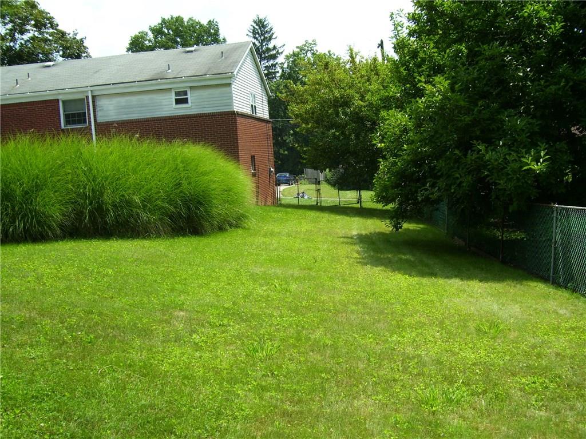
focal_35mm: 37
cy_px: 220
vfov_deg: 38.7
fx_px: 626
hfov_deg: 50.1
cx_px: 293
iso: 80
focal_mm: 6
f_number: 4.8
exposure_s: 1/350
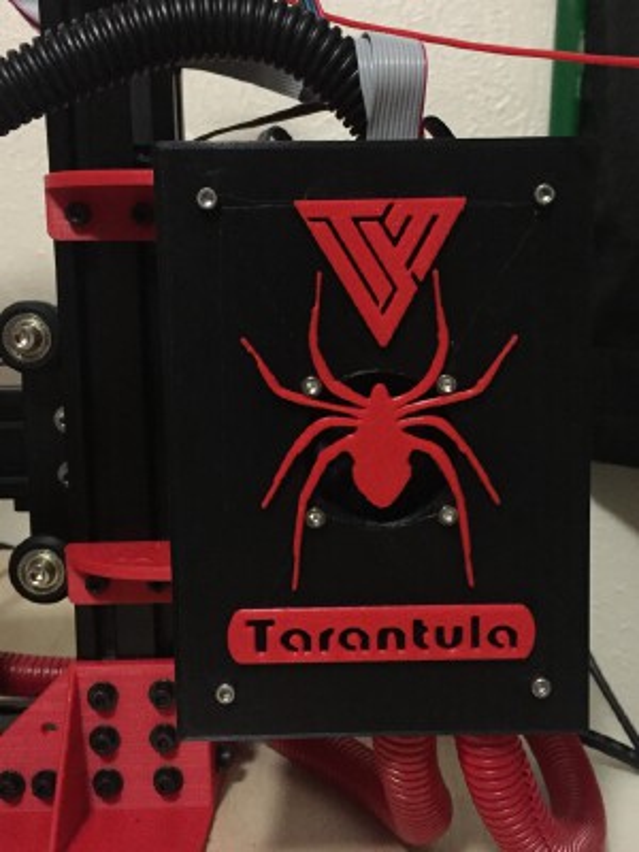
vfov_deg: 61.7
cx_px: 320
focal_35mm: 29
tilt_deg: -8.9
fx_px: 714
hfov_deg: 48.2
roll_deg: +0.4
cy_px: 426
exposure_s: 1/15
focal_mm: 4.15
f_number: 2.2
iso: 400
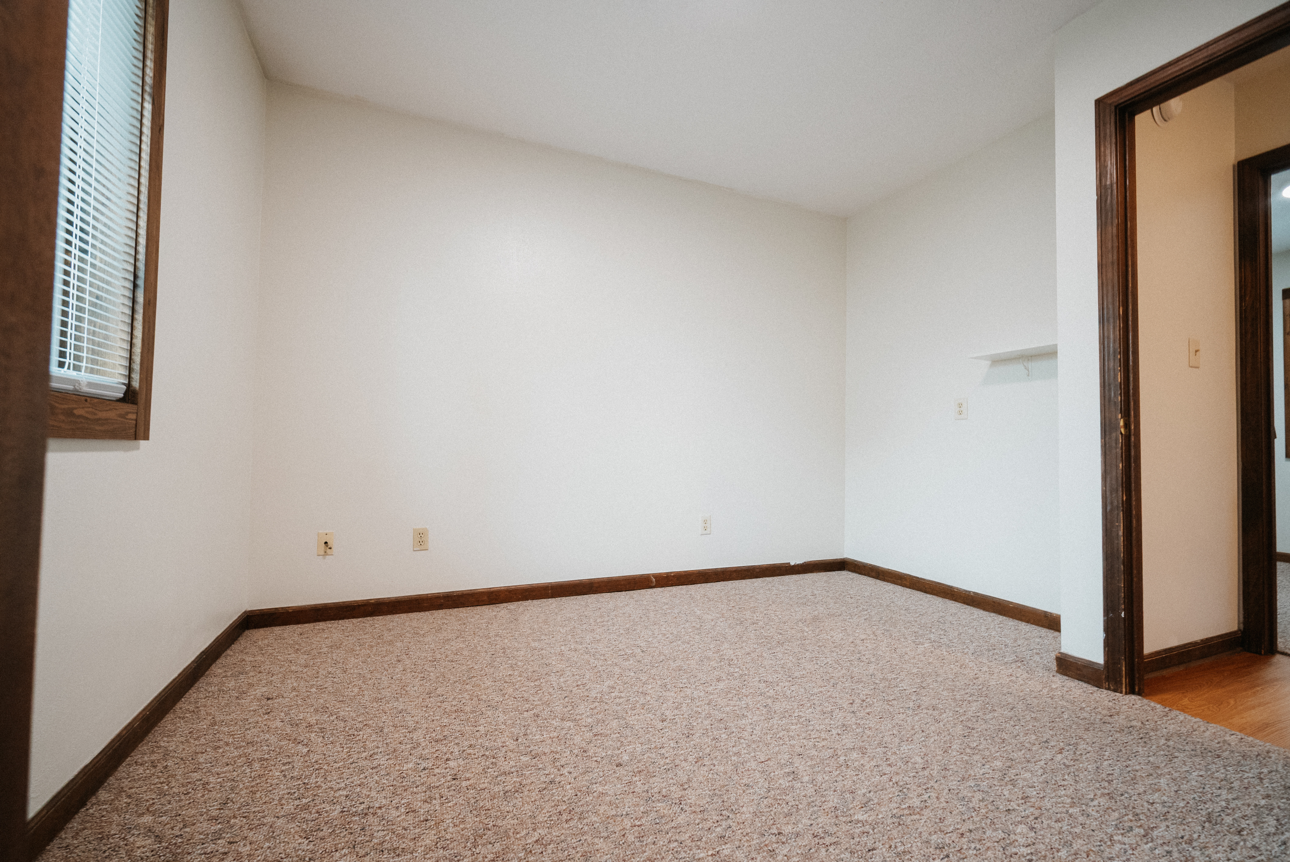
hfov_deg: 104.2
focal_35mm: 14
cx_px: 645
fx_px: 502
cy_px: 431
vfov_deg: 81.3
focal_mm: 14
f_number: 4
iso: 1000
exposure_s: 1/30
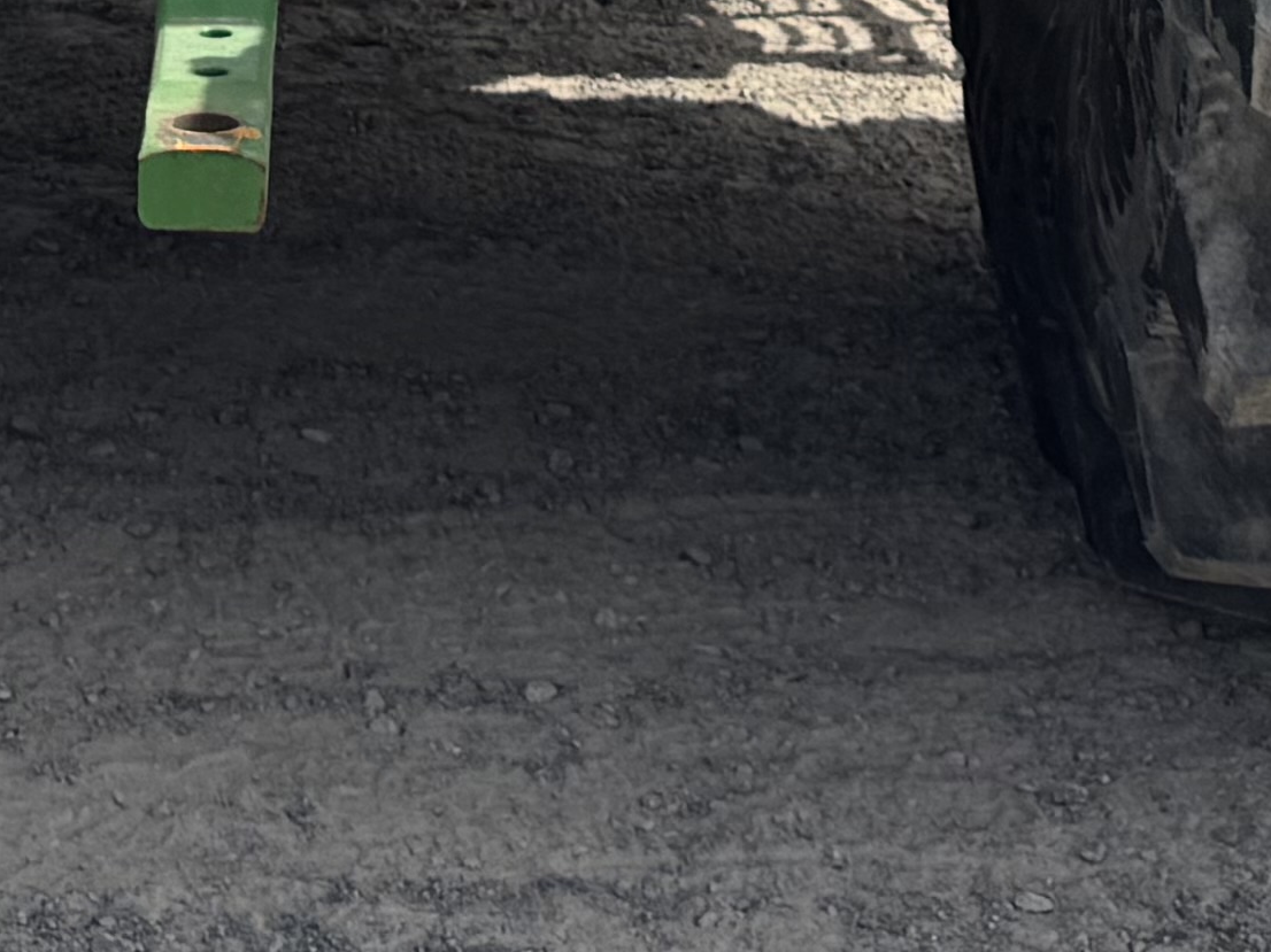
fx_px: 4552
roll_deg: +0.8
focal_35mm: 124
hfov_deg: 15.7
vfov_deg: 10.3
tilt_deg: +1.0
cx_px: 71
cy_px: -1347
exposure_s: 1/4608
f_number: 1.78
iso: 80
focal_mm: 6.76
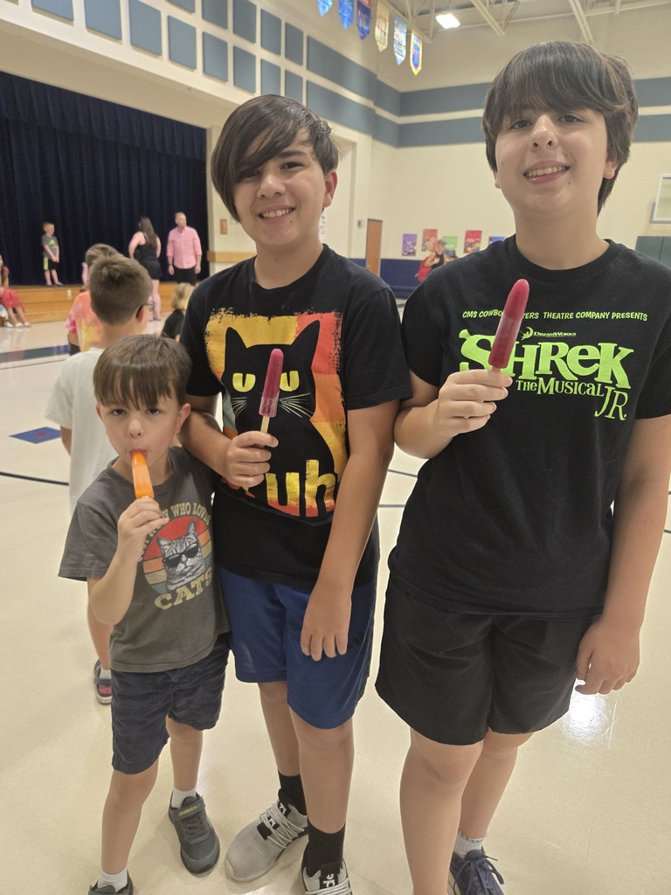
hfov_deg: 58.9
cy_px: 448
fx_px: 594
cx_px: 336
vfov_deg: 73.9
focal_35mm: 23
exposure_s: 1/120
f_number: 1.8
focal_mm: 5.4
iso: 500
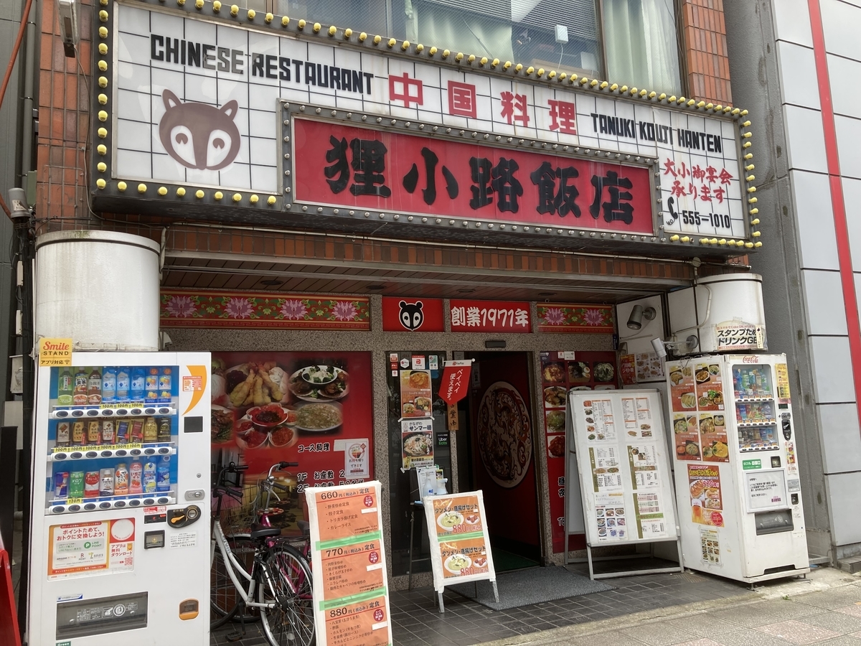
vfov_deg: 49.7
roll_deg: +0.1
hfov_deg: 63.4
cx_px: 430
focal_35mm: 28
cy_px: 323
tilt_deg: +9.4
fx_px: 696
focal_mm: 3.99
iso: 20
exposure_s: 1/208
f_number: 1.8
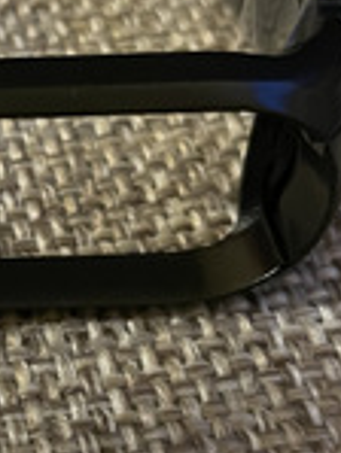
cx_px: -120
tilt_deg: -46.7
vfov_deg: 22.4
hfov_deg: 16.0
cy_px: 176
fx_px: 1141
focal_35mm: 87
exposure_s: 1/25
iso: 800
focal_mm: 4.2
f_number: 1.6
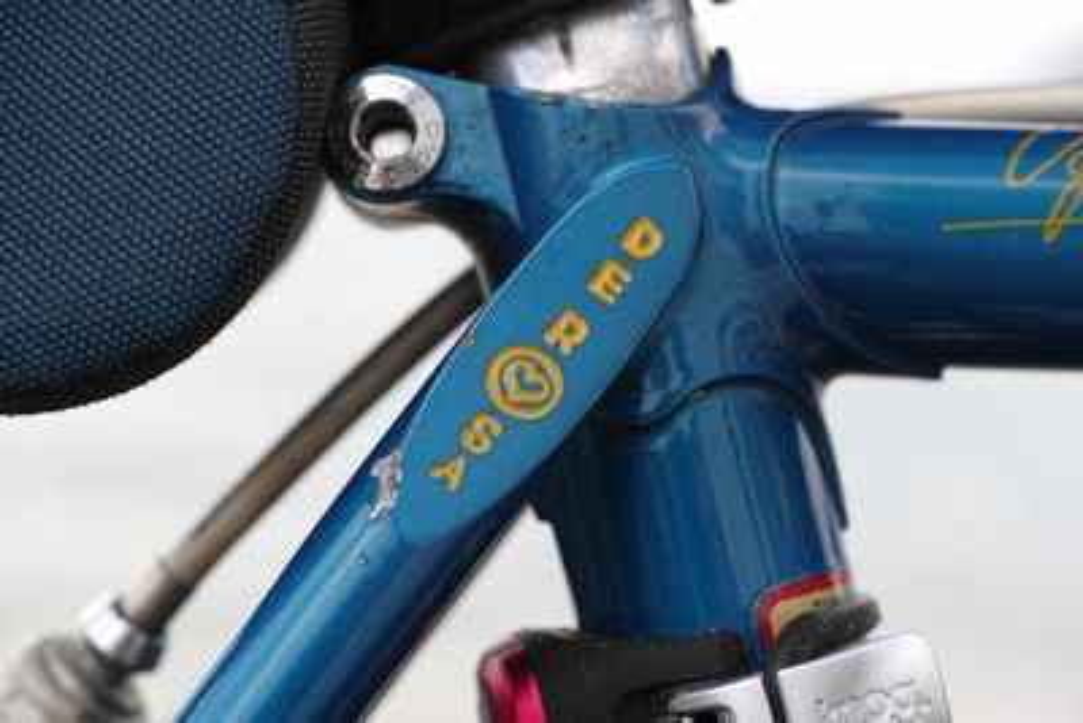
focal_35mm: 75
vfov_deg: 18.2
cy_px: 362
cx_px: 542
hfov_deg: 27.0
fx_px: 2257
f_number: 6.3
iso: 100
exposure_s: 1/100
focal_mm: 50
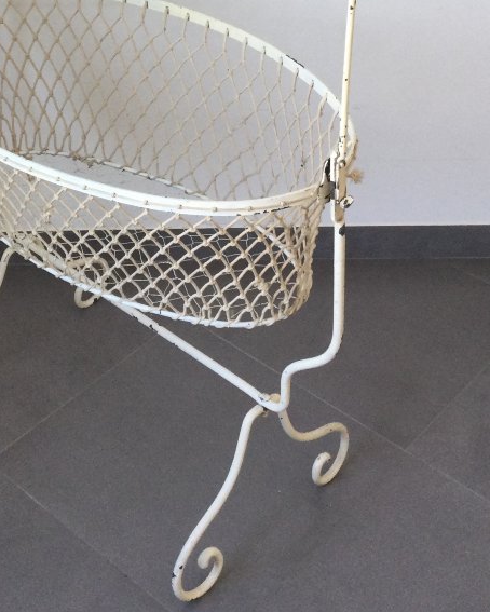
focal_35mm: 64
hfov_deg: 23.7
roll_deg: +0.1
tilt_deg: -28.0
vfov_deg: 28.5
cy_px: 69
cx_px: 138
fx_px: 1160
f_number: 2.4
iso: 40
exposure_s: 1/33
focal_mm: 3.3
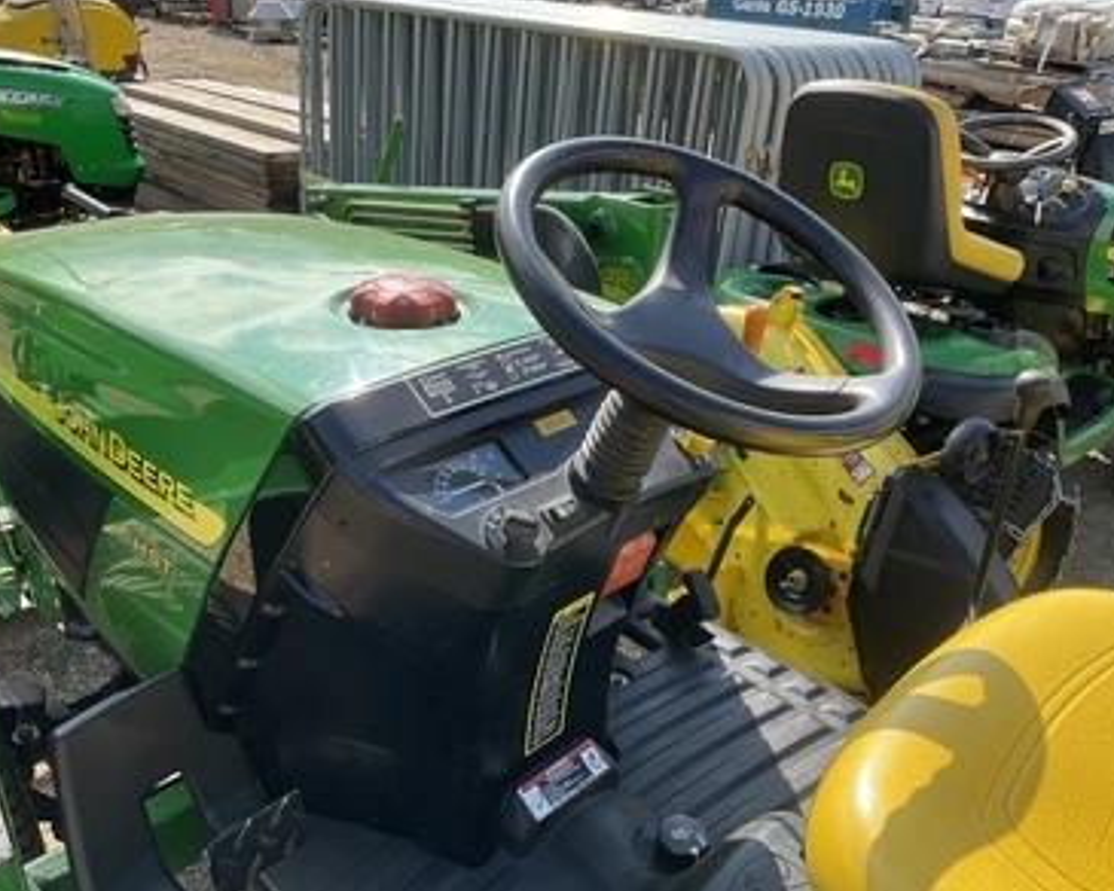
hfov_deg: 57.2
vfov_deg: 47.1
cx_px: 574
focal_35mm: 31
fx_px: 1022
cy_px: 446
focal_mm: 3
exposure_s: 1/700
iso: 25
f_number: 1.8
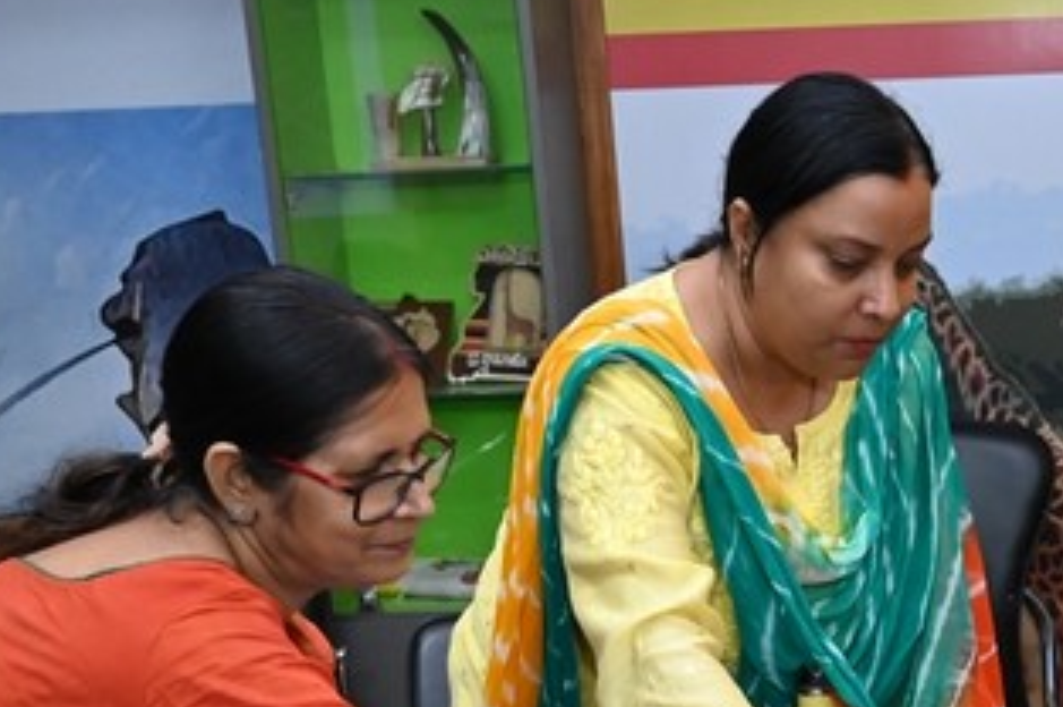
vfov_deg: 18.3
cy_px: 748
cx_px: 992
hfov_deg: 27.0
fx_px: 2124
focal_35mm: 72
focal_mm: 25
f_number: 4.5
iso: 3200
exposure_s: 1/160
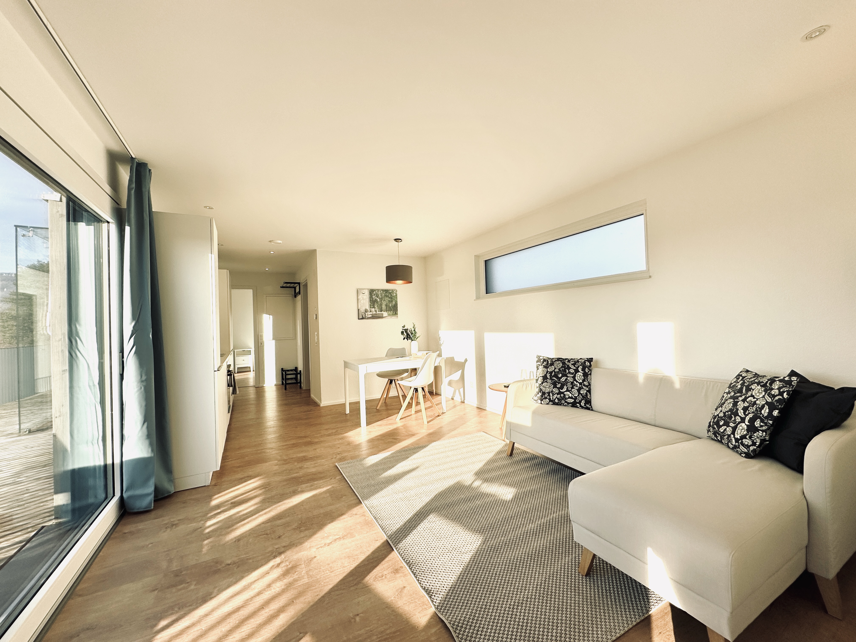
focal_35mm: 14
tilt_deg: +0.1
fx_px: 346
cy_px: 321
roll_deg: +1.8
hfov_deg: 102.1
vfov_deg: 85.7
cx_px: 428
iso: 40
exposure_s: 1/647
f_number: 2.2
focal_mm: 2.22
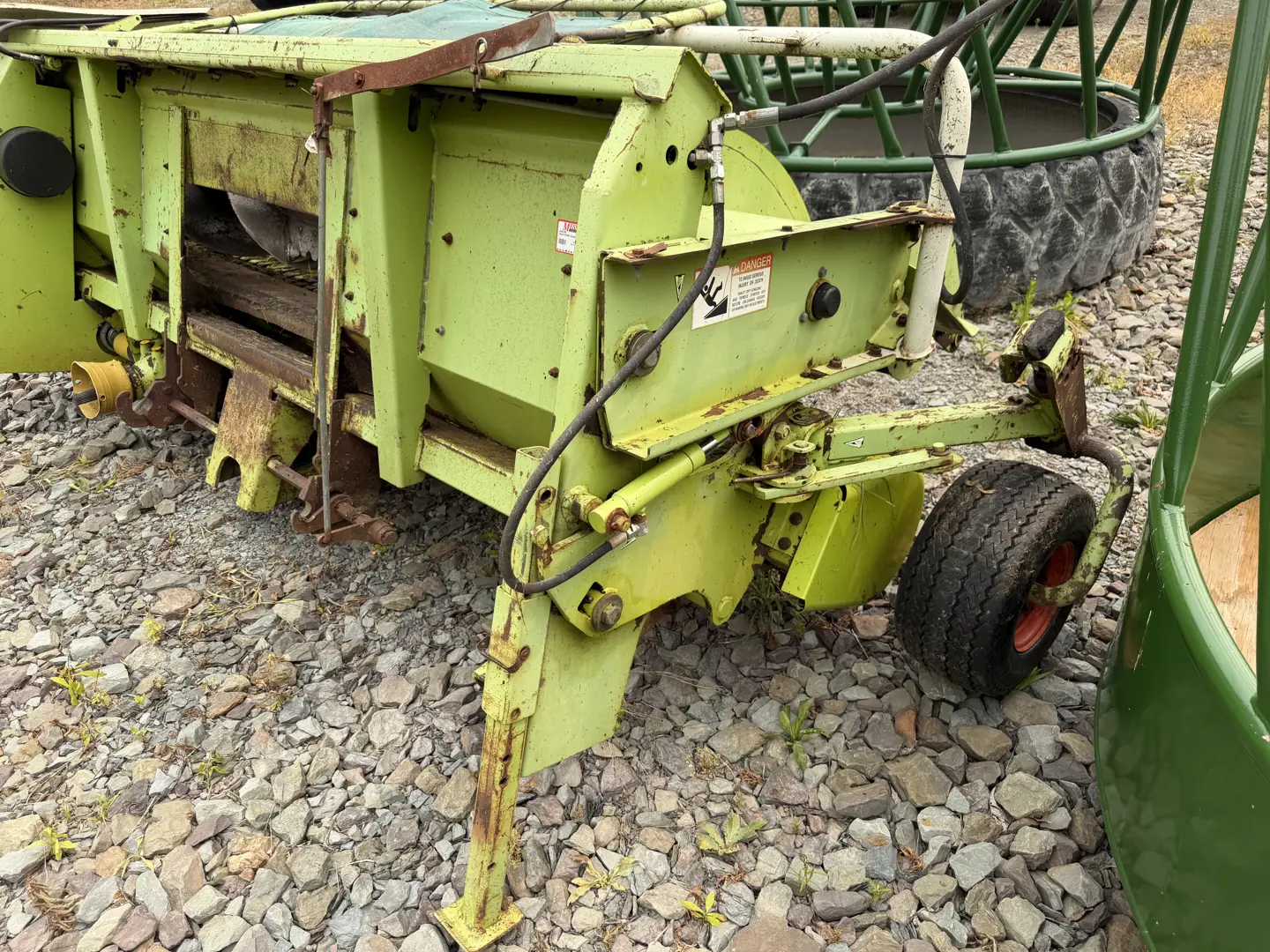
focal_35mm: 24
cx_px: 635
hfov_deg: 71.6
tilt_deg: -31.8
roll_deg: +3.3
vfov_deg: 56.8
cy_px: 476
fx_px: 881
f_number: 1.78
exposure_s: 1/1174
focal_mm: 6.76
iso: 80
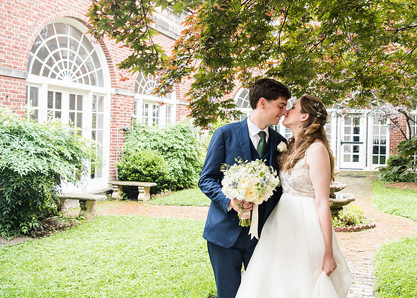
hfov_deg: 47.5
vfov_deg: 35.4
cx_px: 279
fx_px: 465
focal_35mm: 39
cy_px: 126
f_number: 5
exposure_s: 1/250
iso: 1000
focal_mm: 30
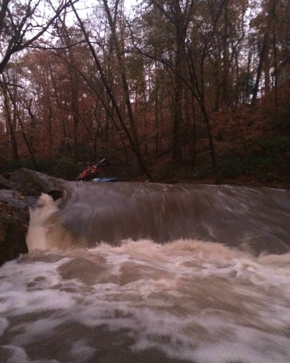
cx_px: 143
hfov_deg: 45.8
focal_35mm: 32
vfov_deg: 55.6
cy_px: 196
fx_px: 343
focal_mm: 4.12
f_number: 2.2
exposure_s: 1/15
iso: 1600
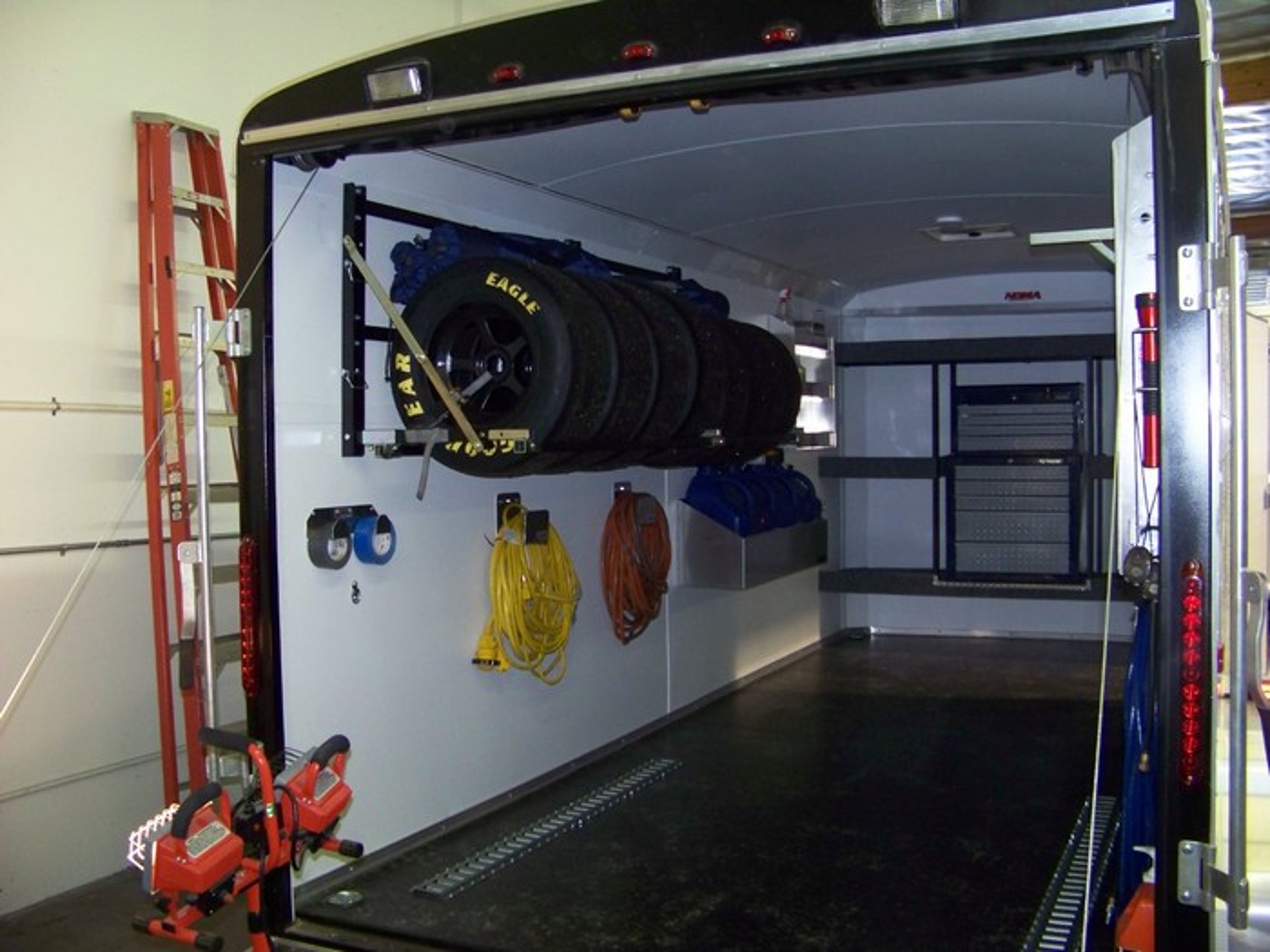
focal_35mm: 36
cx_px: 635
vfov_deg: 39.7
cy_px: 476
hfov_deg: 51.4
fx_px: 1321
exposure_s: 1/30
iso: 200
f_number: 2.8
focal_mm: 5.85
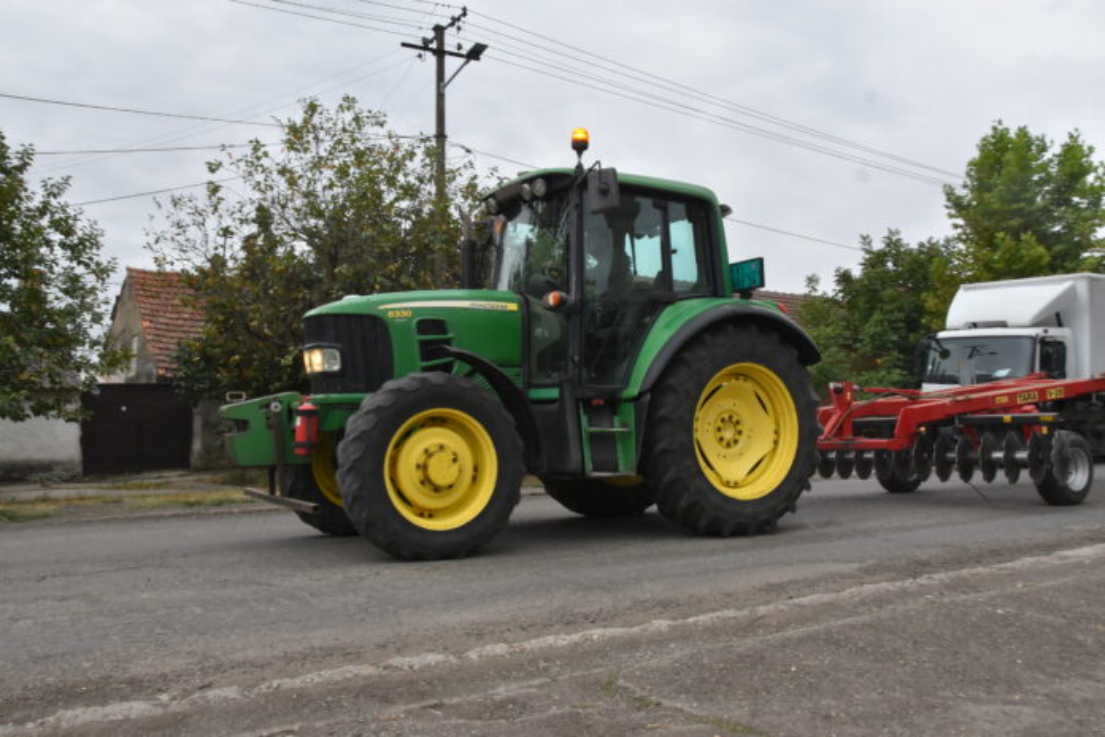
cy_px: 368
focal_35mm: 30
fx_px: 921
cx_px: 552
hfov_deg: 61.9
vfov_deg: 43.6
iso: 800
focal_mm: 20
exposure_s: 1/400
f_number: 10
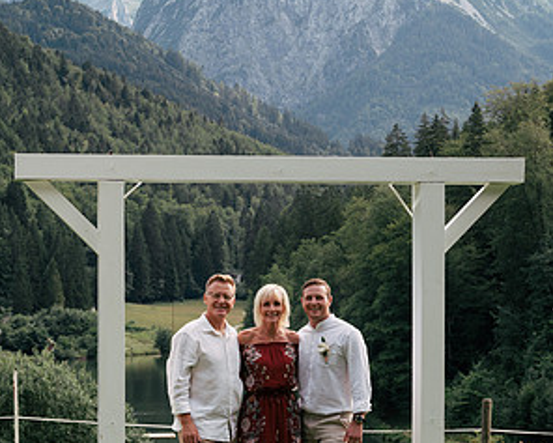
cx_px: 276
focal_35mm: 114
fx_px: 1866
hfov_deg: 16.9
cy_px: 247
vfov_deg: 13.5
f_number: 10
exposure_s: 1/250
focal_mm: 80
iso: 500
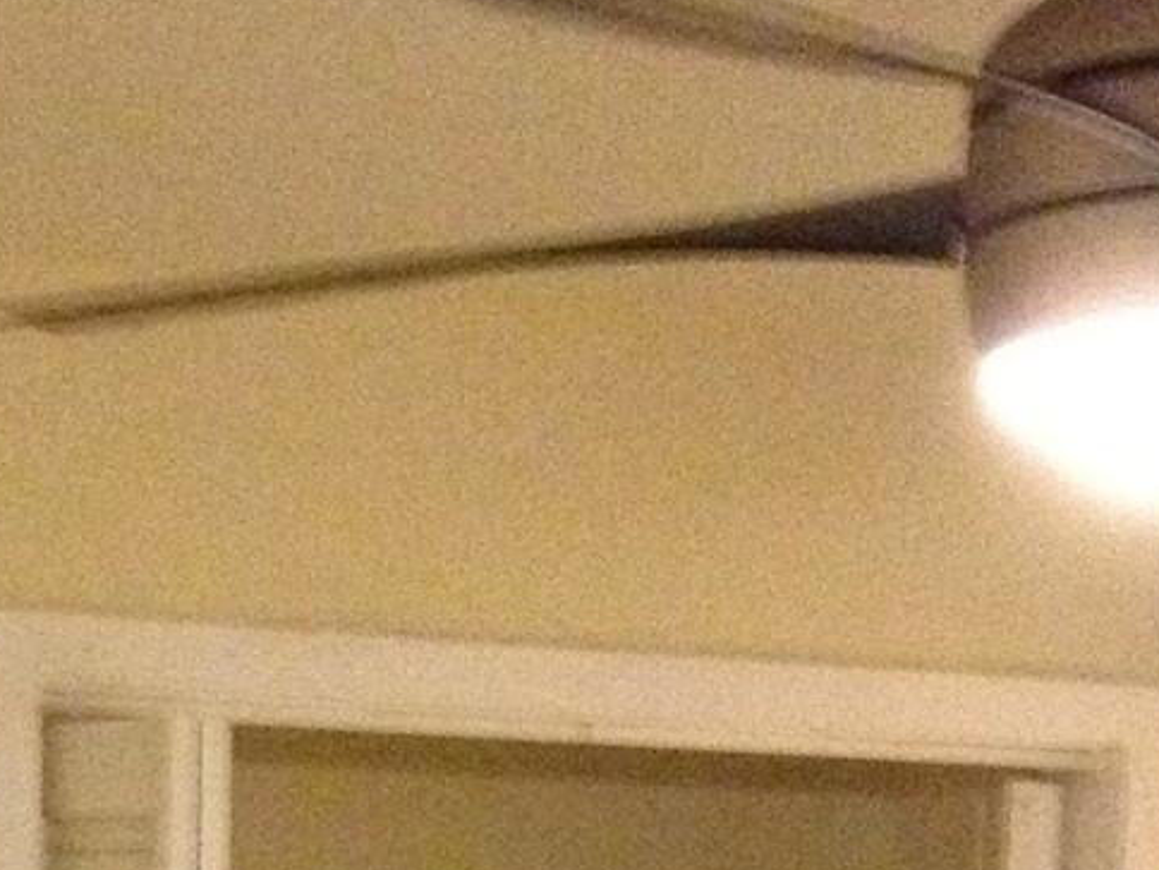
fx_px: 4955
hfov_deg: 13.3
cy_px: 1670
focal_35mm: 148
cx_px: 311
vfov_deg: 9.4
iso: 640
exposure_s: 1/15
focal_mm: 4.28
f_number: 2.4
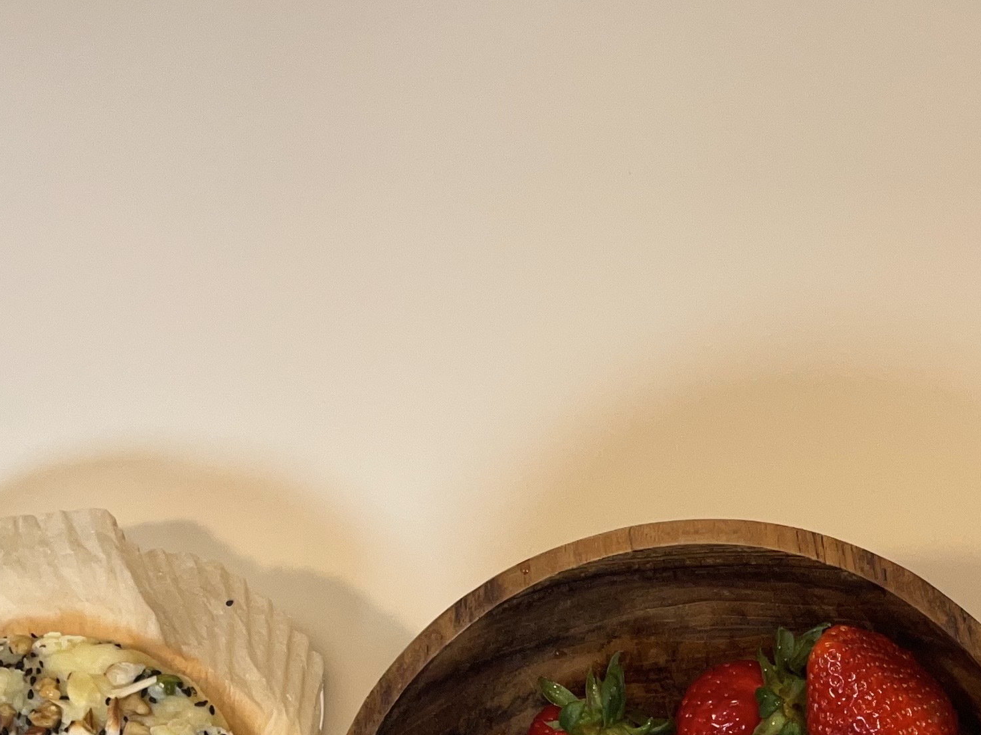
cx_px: 771
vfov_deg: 19.4
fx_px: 2012
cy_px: 911
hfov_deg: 26.9
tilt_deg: -75.8
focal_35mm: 71
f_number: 1.6
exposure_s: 1/120
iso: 64
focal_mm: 5.1
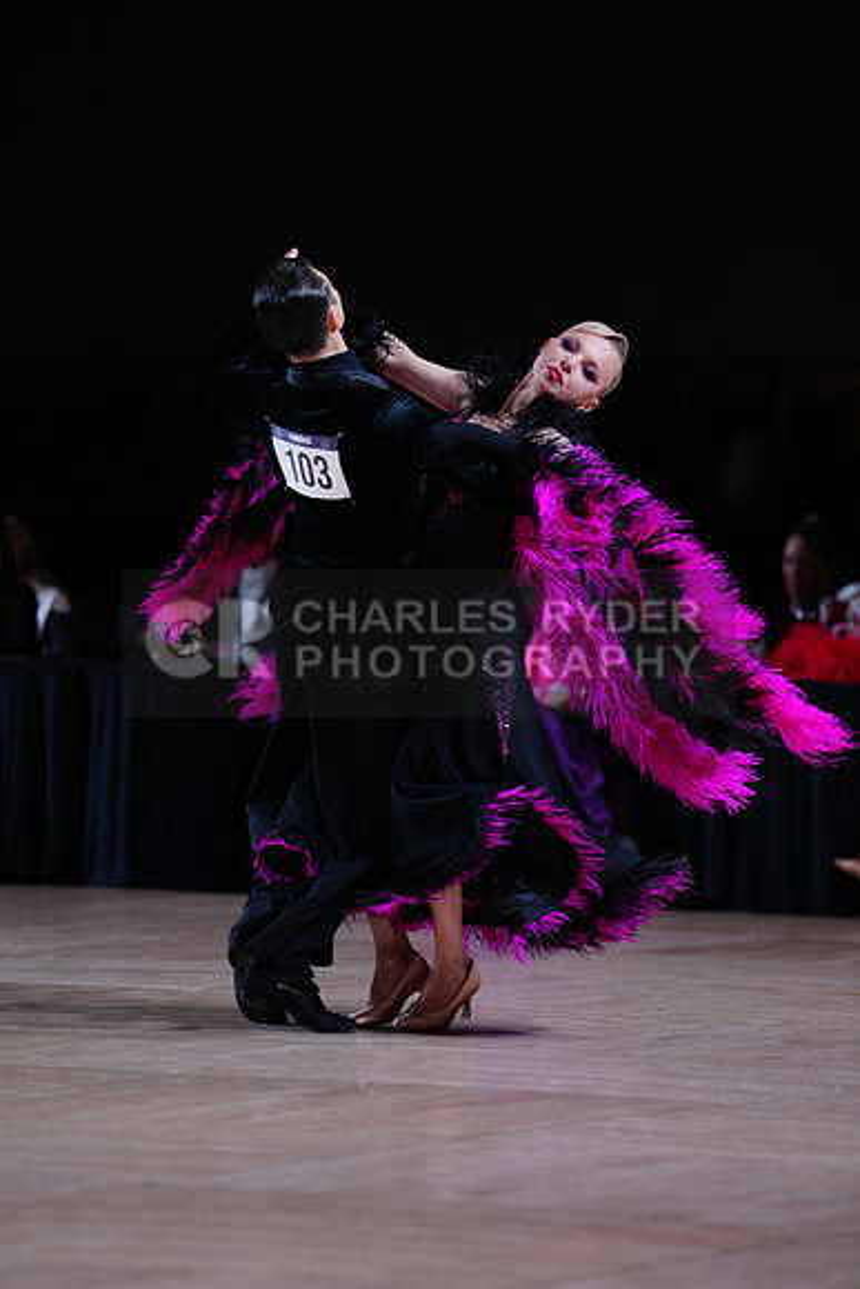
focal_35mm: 200
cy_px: 644
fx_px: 7162
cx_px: 430
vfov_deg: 10.3
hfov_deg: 6.9
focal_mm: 200
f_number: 2.8
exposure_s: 1/500
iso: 640
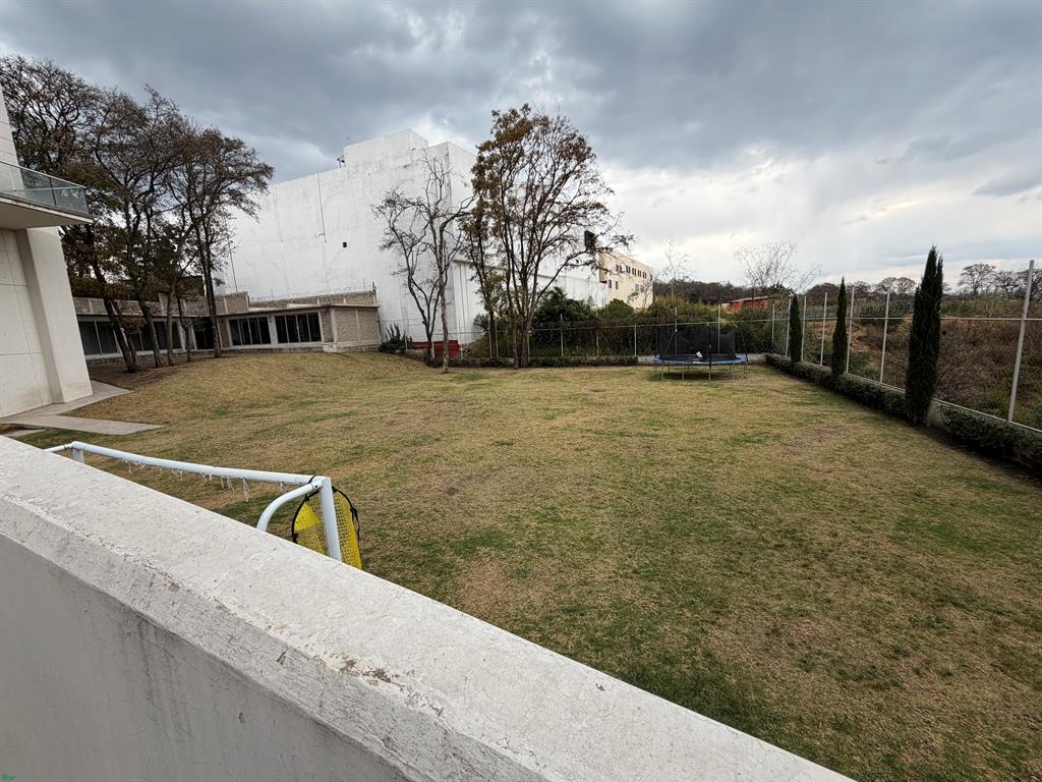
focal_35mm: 14
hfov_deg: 102.1
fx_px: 421
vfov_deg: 85.7
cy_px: 391
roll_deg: +2.8
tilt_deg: -8.6
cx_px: 521
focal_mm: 2.22
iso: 40
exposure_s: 1/590
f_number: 2.2
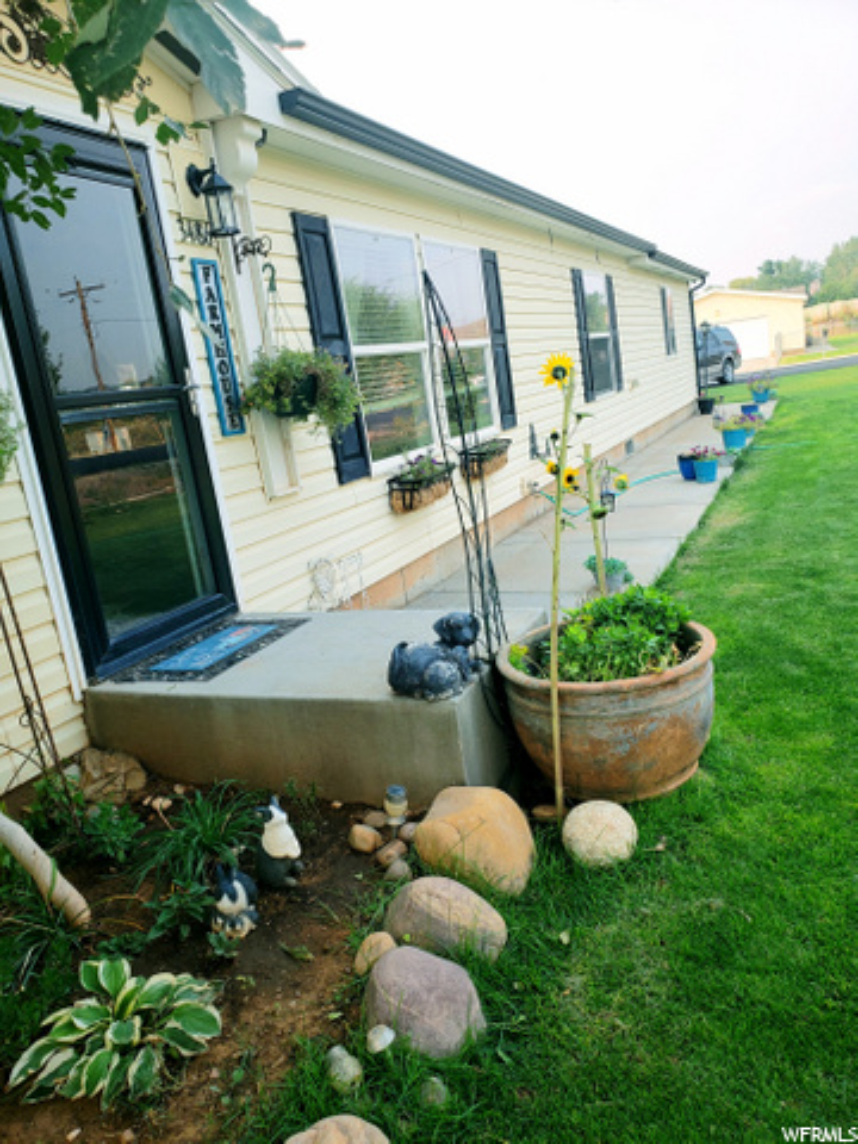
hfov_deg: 53.1
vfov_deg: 67.3
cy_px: 572
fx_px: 859
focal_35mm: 26
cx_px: 429
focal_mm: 4.3
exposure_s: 1/410
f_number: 2.4
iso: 50
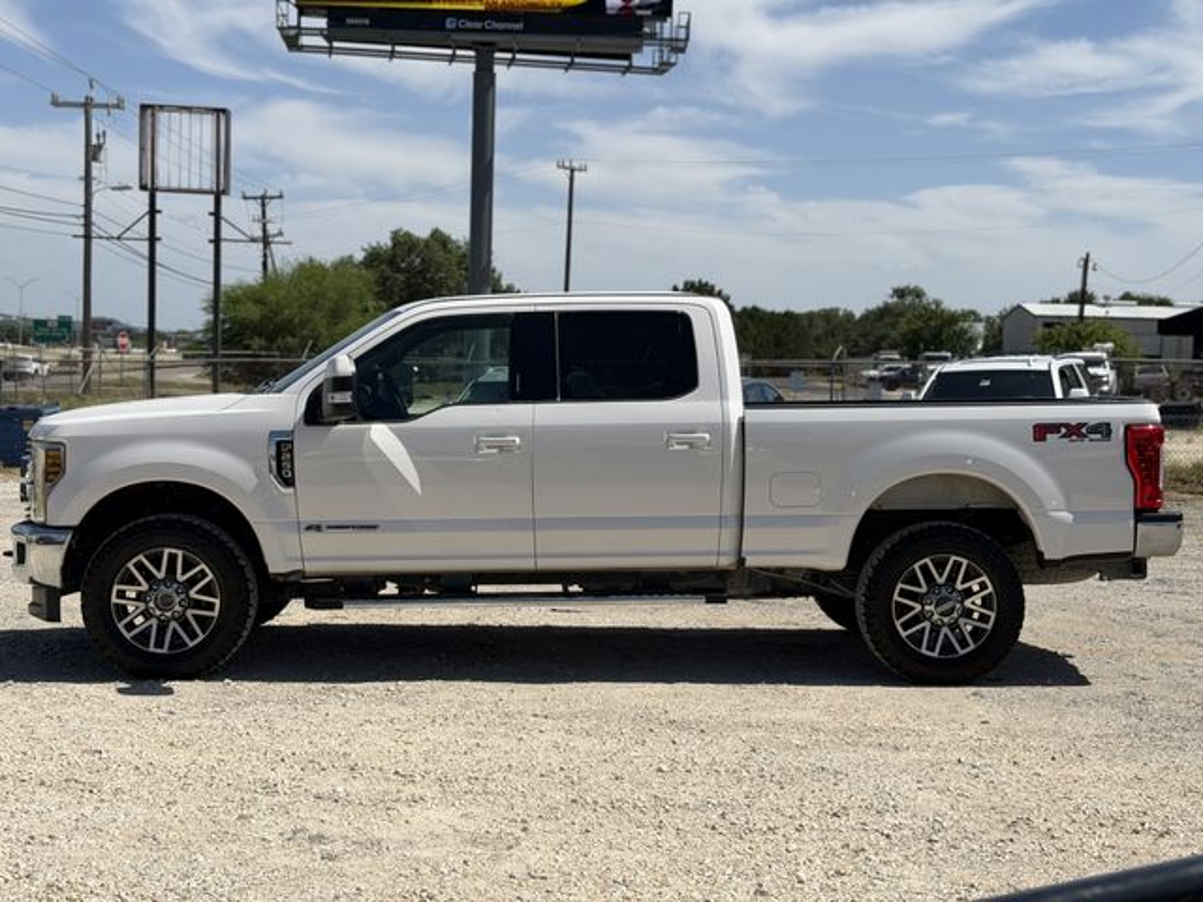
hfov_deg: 39.7
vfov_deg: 30.3
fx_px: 1668
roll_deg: -1.7
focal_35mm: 48
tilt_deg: -3.2
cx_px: 602
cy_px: 451
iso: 64
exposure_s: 1/8772
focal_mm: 6.76
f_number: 1.78
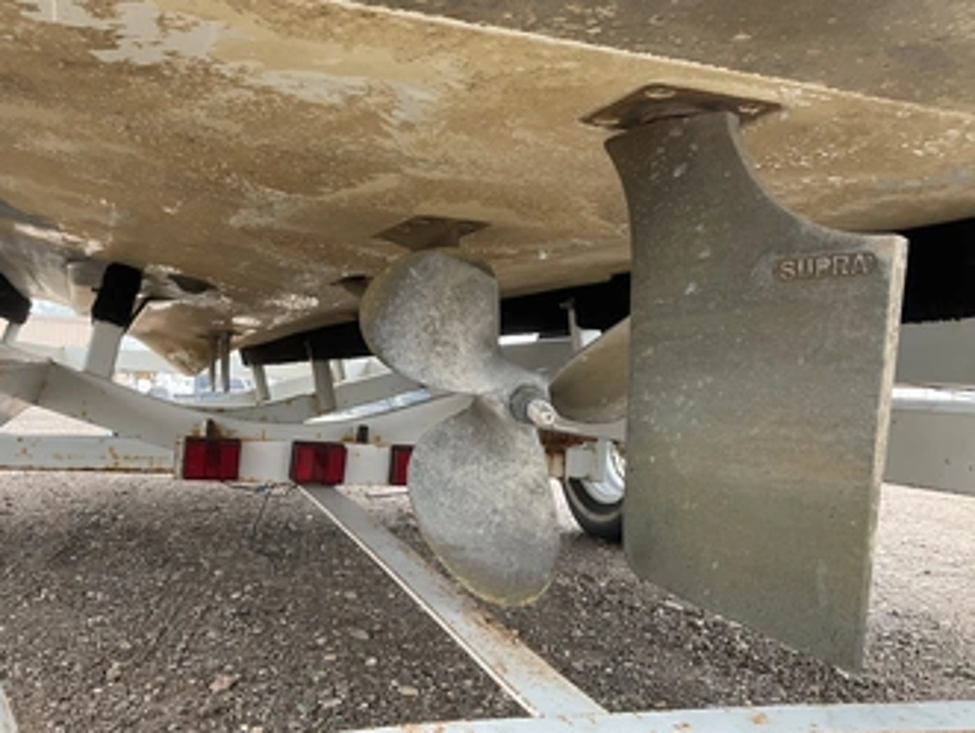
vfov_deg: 40.6
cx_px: 421
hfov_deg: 52.4
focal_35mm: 35
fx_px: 987
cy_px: 306
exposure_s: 1/122
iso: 25
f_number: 1.8
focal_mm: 3
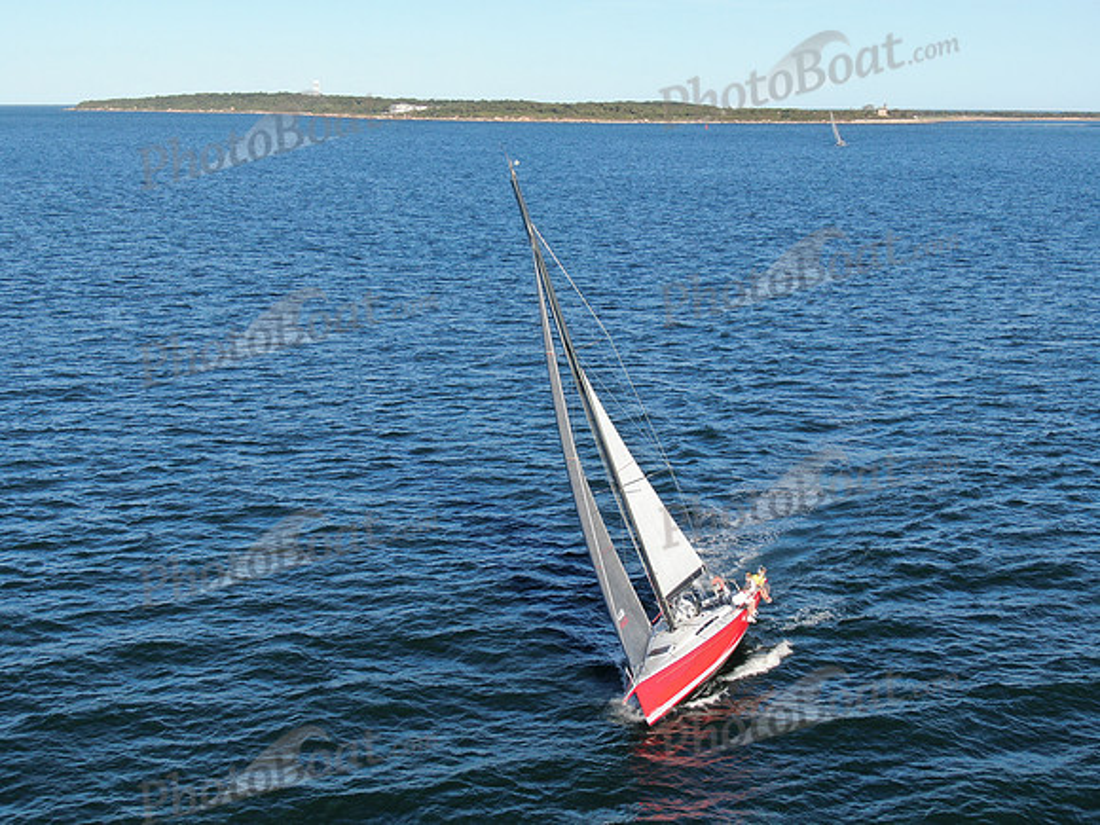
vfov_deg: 30.3
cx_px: 550
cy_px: 412
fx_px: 1525
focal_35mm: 48
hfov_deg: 39.7
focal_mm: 8.6
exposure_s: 1/640
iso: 100
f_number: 3.8
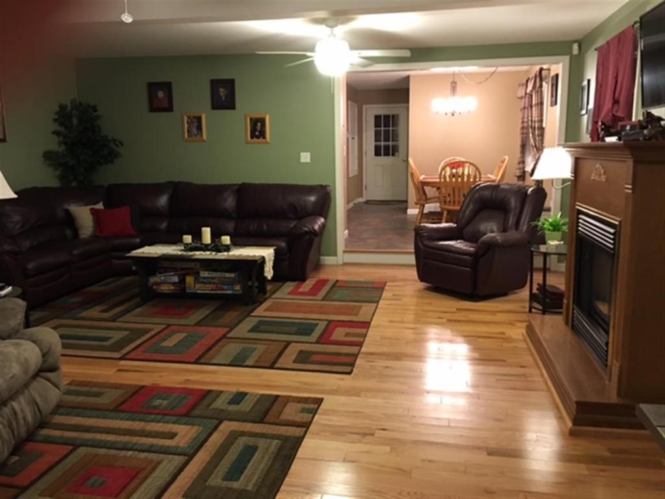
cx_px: 332
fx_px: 557
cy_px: 250
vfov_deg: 48.2
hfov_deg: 61.7
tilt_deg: -8.7
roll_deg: -0.3
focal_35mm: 29
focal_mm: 4.15
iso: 50
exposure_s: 1/4
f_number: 2.2
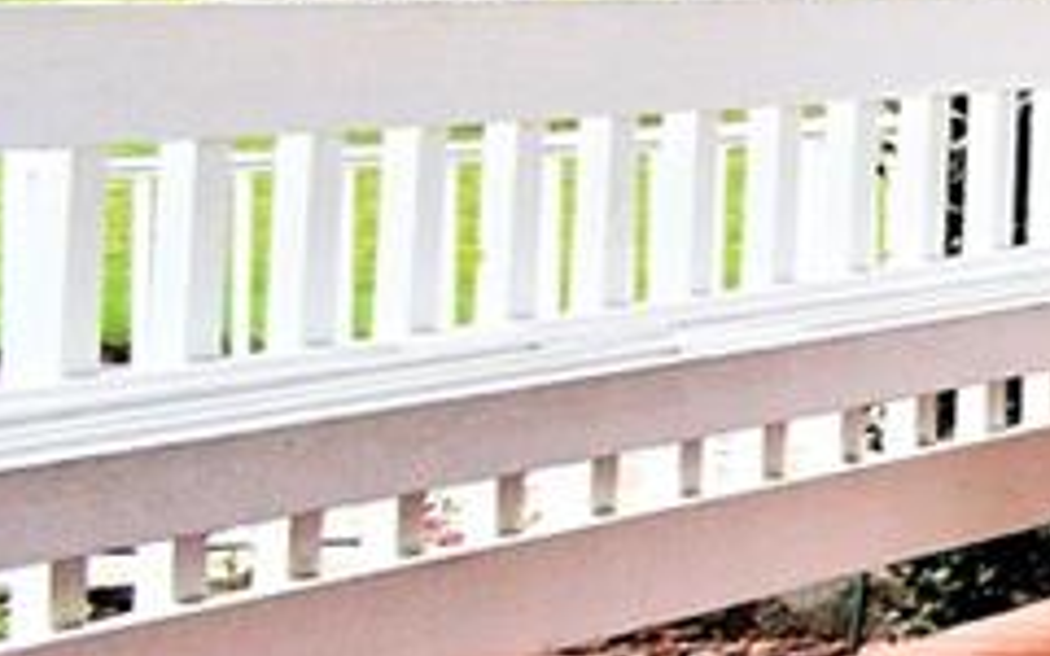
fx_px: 2919
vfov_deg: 12.6
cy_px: -79
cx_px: 3246
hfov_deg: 11.1
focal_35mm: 102
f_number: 4.5
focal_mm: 10
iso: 560
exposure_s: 1/250
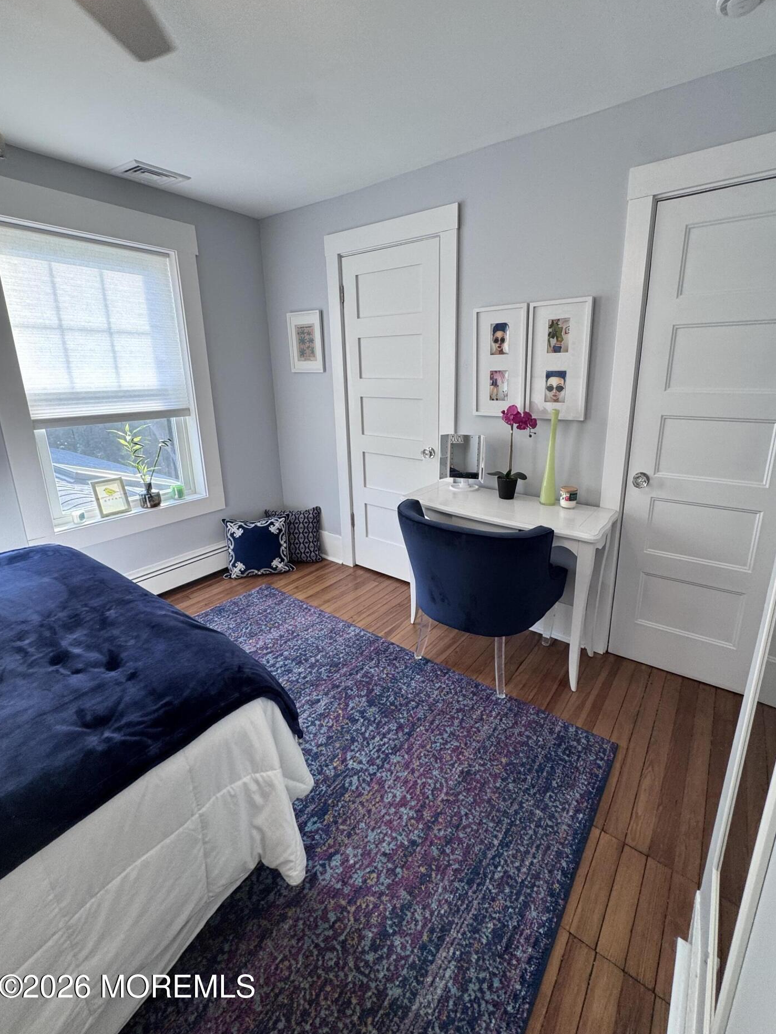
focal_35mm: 15
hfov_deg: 81.6
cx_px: 412
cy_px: 483
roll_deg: +2.3
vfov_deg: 98.0
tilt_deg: -12.7
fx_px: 448
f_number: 2.2
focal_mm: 2.22
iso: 100
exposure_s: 1/120
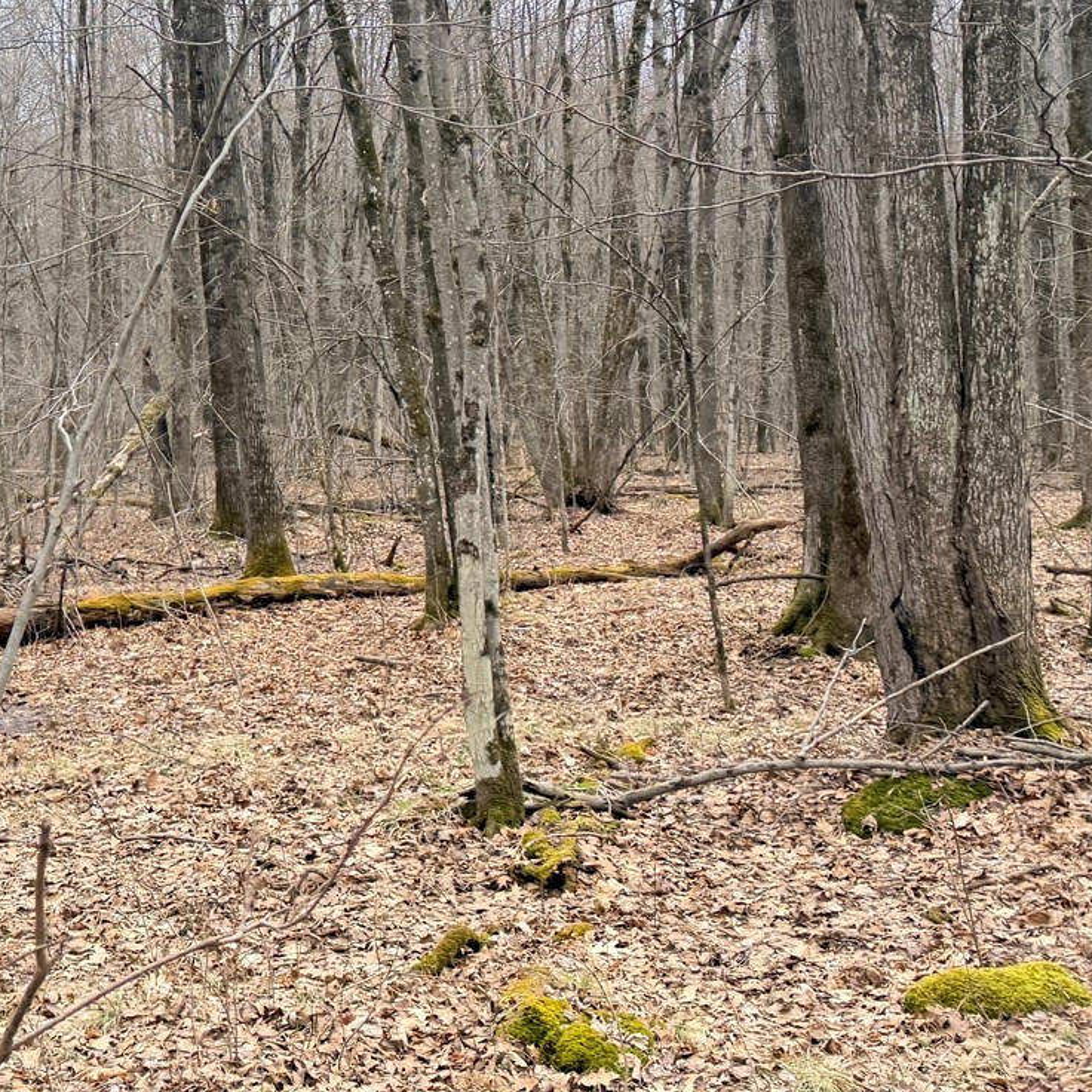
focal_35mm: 59
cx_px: 226
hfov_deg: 28.5
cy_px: 332
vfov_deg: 28.8
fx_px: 2106
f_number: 1.78
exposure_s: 1/689
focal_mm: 6.76
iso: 100
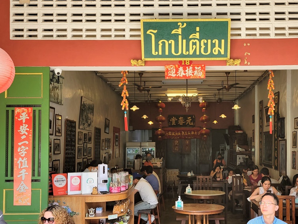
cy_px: 133
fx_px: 353
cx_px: 186
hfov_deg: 45.4
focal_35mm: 41
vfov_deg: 35.0
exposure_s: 1/180
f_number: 1.8
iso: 40
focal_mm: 5.4
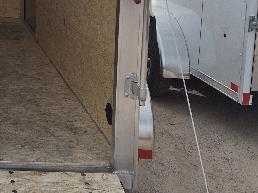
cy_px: -28
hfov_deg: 25.7
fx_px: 492
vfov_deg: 21.0
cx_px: -68
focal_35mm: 66
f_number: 1.8
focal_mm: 5.4
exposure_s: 1/6496
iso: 80
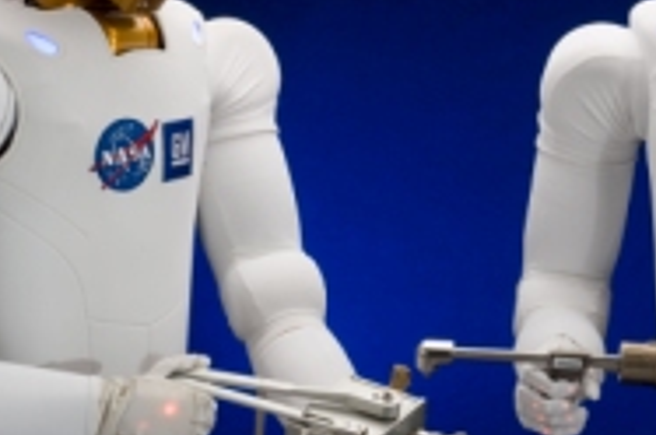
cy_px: 179
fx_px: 2529
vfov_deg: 9.8
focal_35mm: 139
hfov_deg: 14.7
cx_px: 467
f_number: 22
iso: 100
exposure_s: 5
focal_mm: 58
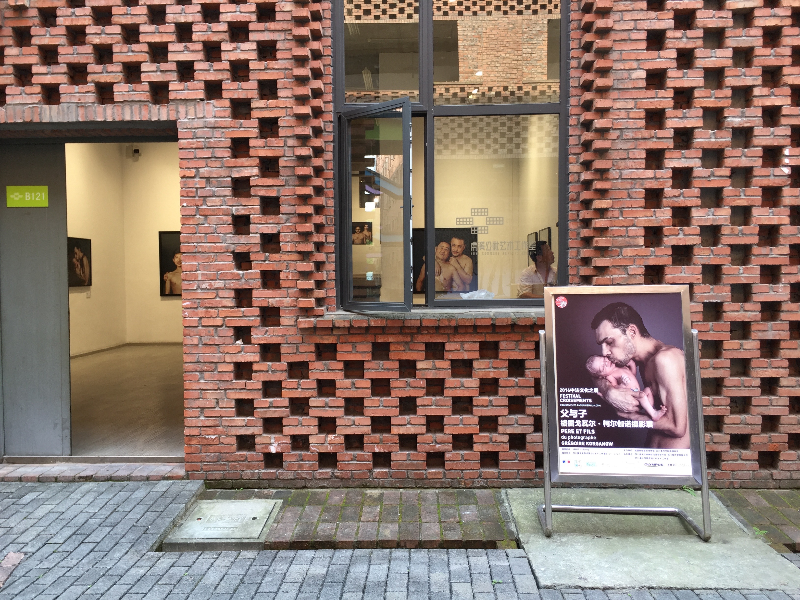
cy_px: 300
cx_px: 400
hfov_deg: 61.7
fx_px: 670
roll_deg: +0.3
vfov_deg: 48.2
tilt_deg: -1.1
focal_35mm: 29
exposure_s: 1/50
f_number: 2.2
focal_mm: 4.15
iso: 32
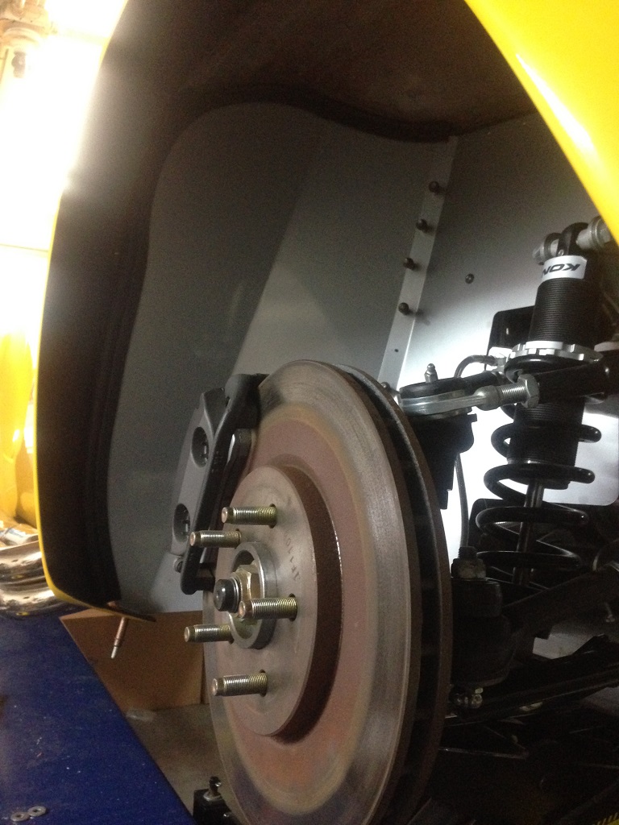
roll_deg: -2.9
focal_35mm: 33
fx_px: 787
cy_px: 412
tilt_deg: +3.6
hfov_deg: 42.9
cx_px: 310
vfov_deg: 55.4
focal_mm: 4.12
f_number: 2.4
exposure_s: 1/15
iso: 500
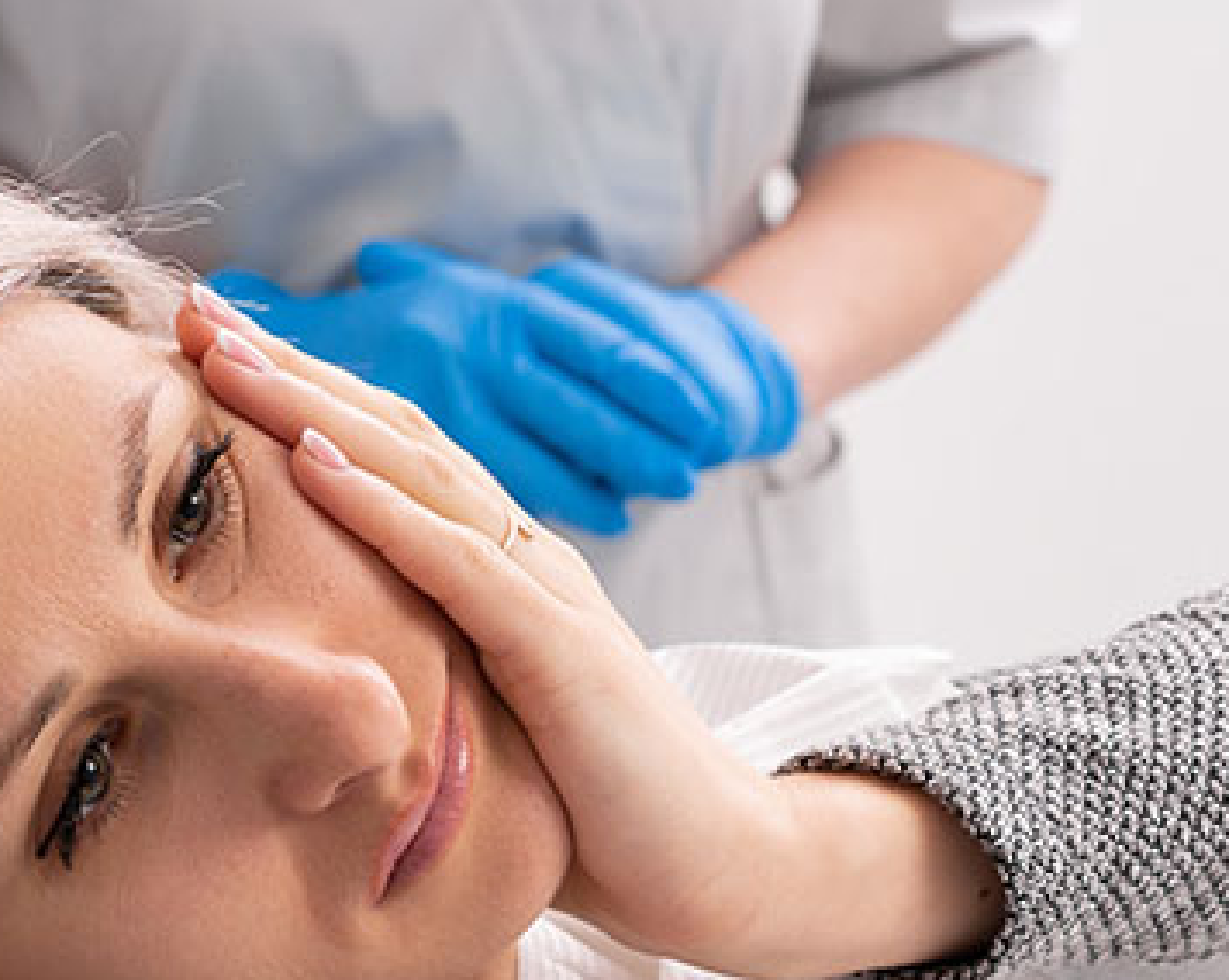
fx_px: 4796
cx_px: 1150
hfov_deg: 14.4
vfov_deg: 11.5
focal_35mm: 132
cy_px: 1144
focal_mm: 50
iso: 400
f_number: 5.6
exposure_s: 1/125
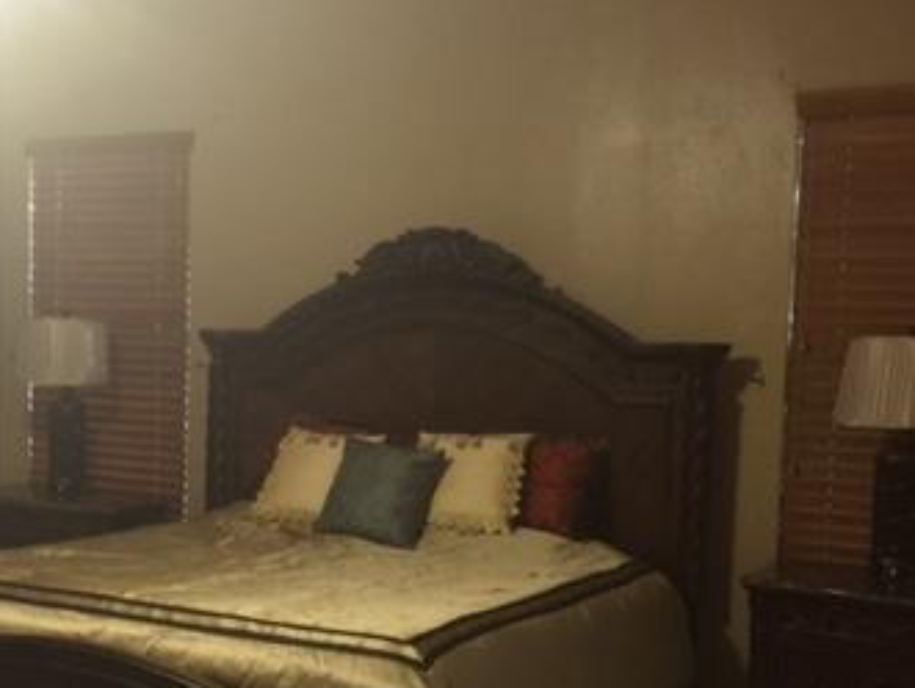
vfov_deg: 26.0
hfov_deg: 33.5
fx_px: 1482
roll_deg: -0.4
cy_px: 478
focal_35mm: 56
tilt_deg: -6.6
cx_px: 213
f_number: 2.2
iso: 80
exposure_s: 1/15
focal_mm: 4.15
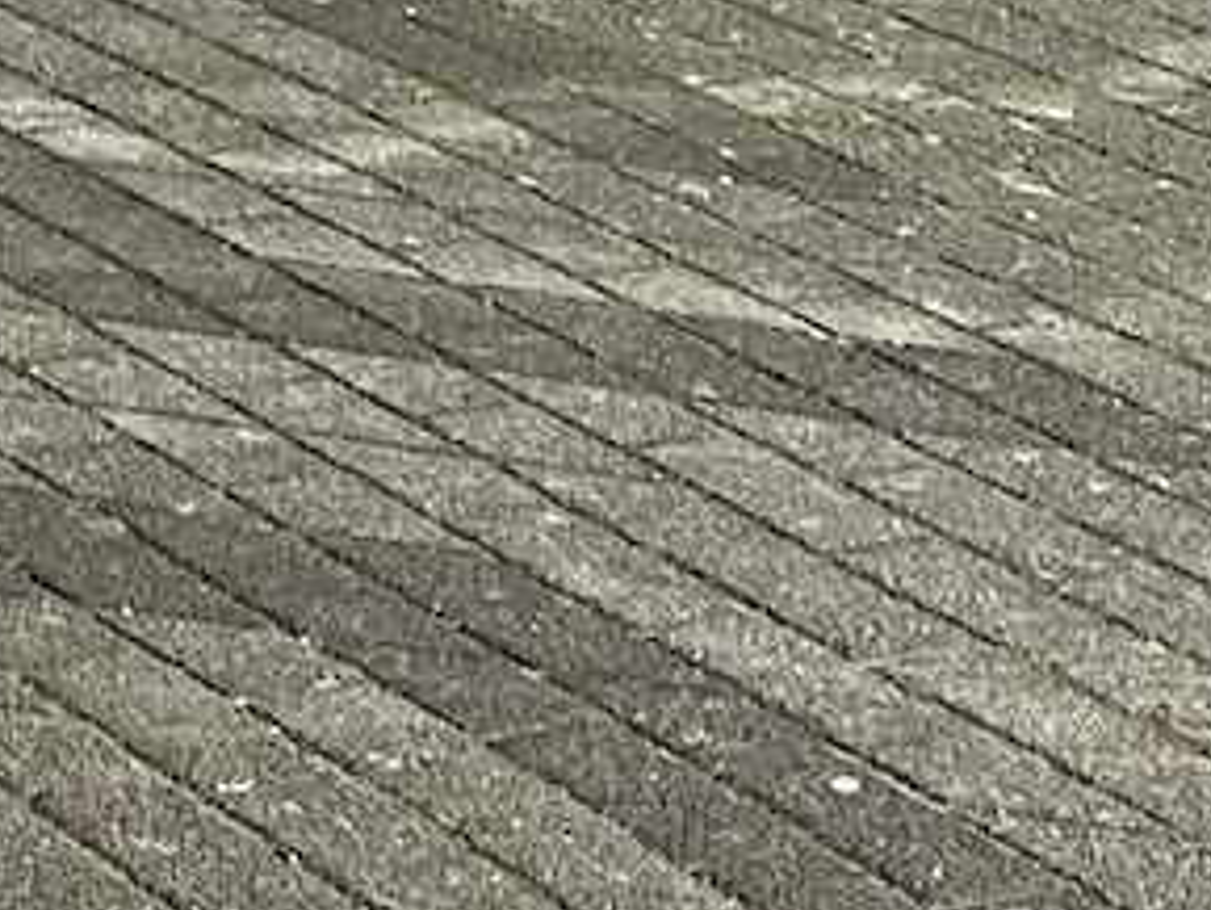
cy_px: -1715
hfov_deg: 10.3
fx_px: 6300
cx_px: -972
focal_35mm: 180
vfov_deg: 7.4
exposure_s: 1/2222
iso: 32
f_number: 1.8
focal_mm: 4.25
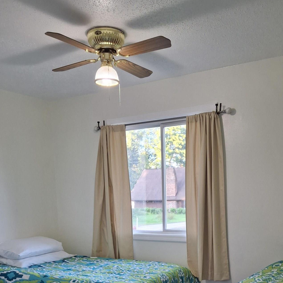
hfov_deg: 41.6
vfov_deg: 39.5
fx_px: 370
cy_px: 243
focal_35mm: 40
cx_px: 171
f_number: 1.8
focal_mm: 4.69
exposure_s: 1/120
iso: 200
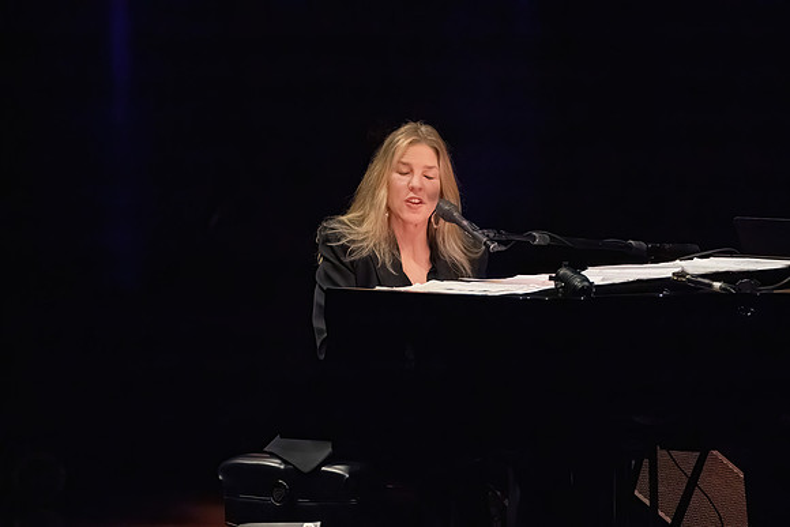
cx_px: 501
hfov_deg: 4.1
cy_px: 334
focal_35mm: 507
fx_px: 11124
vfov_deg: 2.7
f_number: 8
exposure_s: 1/320
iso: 25600
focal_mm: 400
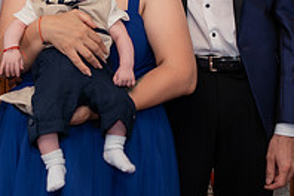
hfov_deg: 17.6
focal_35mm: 116
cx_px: 118
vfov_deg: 11.7
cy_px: 9
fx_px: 947
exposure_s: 1/250
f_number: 3.5
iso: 2500
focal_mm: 32
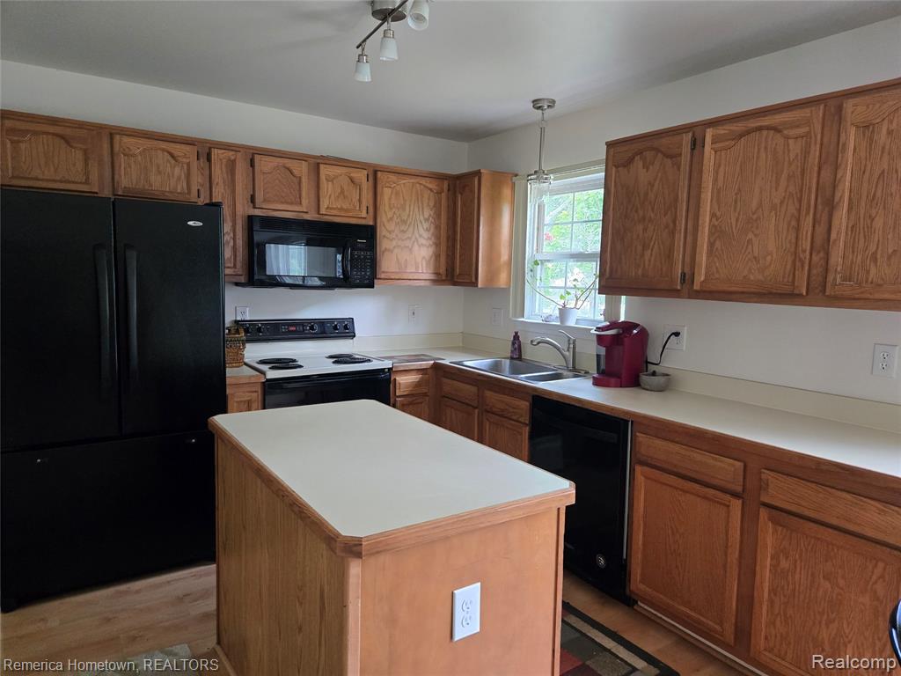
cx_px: 450
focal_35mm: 23
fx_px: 599
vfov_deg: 58.9
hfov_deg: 73.9
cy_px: 338
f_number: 1.8
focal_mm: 5.4
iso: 400
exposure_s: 1/120
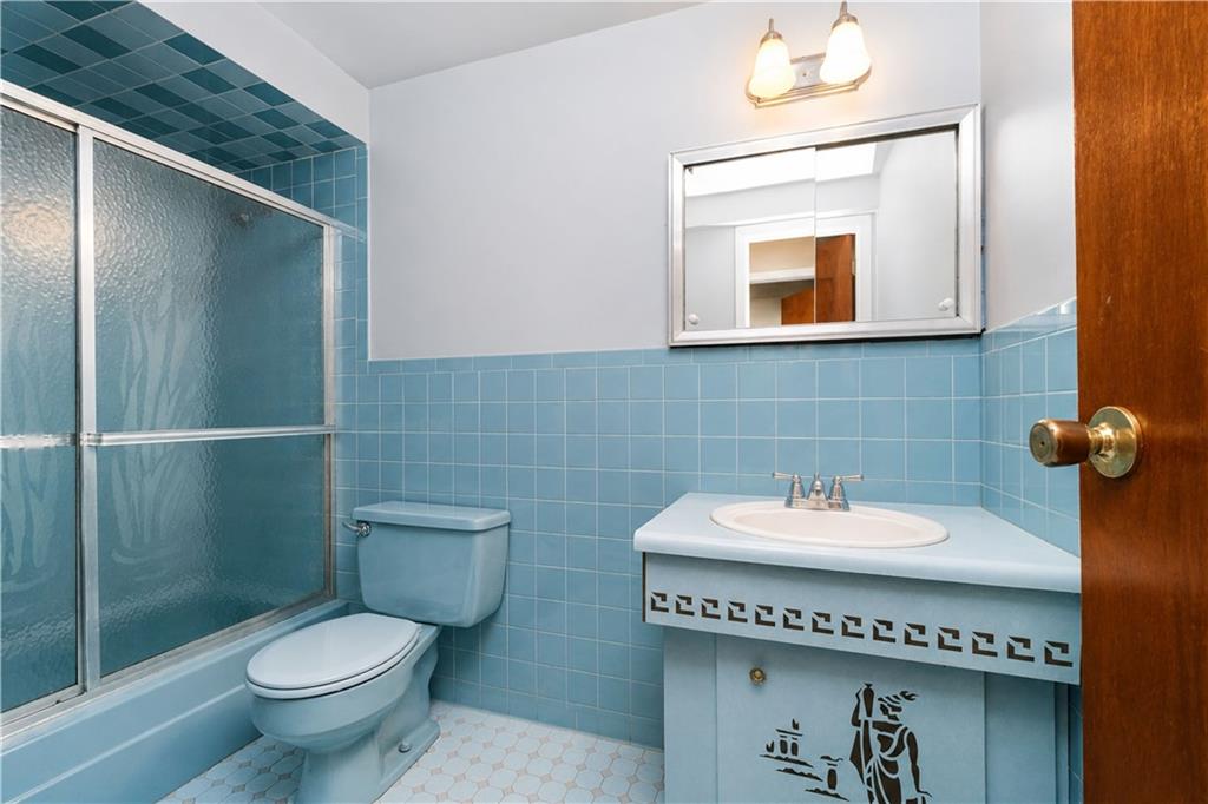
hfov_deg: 100.4
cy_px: 402
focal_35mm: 15
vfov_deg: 77.3
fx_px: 503
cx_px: 604
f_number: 8
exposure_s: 1/60
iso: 2000
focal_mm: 10
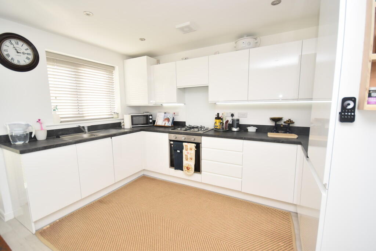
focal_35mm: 15
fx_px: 157
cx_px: 188
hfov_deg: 100.4
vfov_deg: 77.3
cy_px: 126
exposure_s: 1/200
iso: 720
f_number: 5
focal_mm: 10
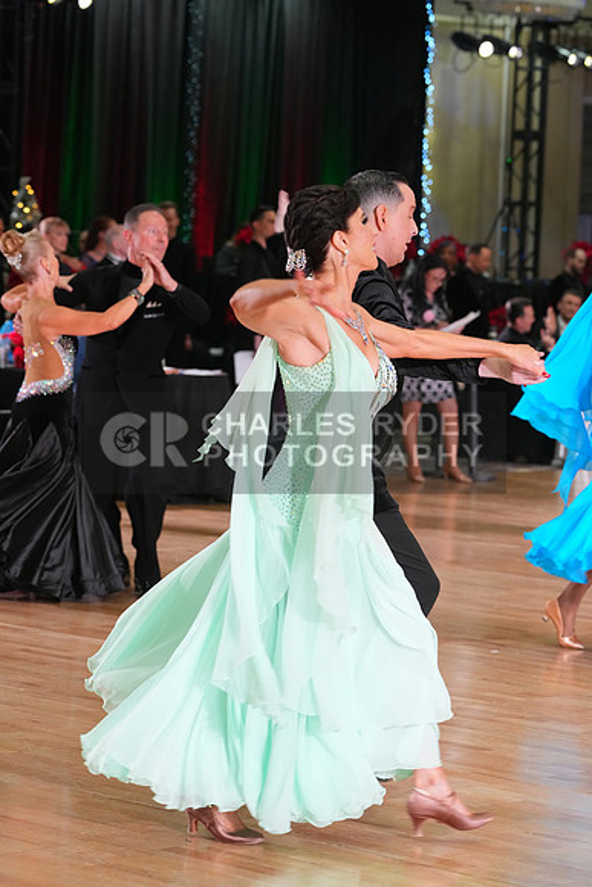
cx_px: 296
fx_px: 2983
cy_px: 444
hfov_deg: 11.3
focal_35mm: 121
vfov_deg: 16.9
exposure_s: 1/200
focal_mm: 121
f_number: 5.6
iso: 3200
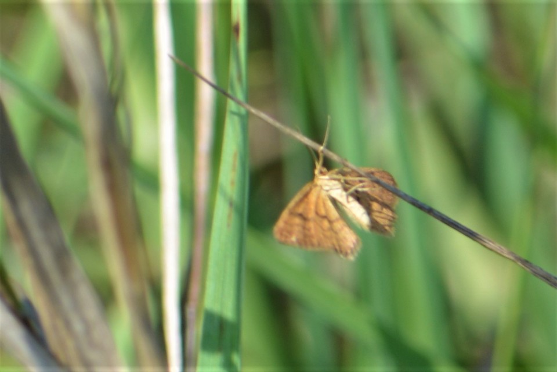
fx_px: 6962
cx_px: 278
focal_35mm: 450
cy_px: 186
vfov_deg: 3.1
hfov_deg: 4.6
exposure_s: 1/160
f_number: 8
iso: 100
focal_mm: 300
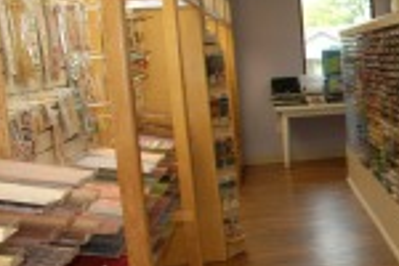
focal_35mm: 81
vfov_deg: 16.8
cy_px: 198
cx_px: 545
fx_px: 898
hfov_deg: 22.0
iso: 200
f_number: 3.5
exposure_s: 1/60
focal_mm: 18
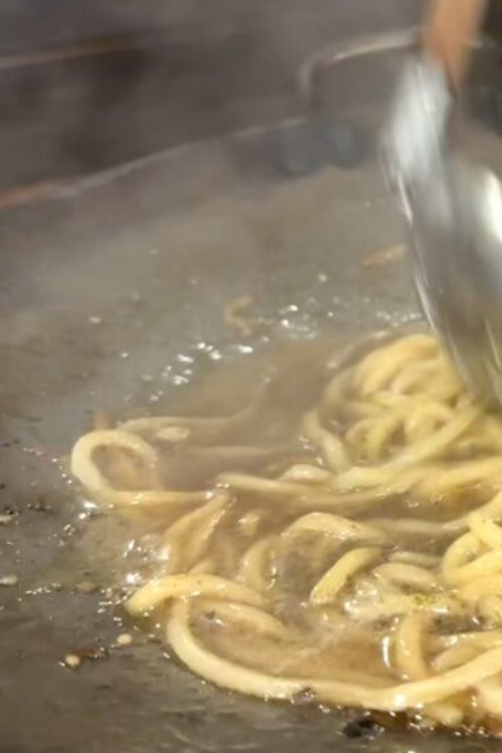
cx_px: 696
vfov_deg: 32.1
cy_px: 246
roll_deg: +4.0
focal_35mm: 62
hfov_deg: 19.7
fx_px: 1297
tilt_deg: -17.2
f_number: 1.6
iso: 400
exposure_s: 1/33
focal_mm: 5.96
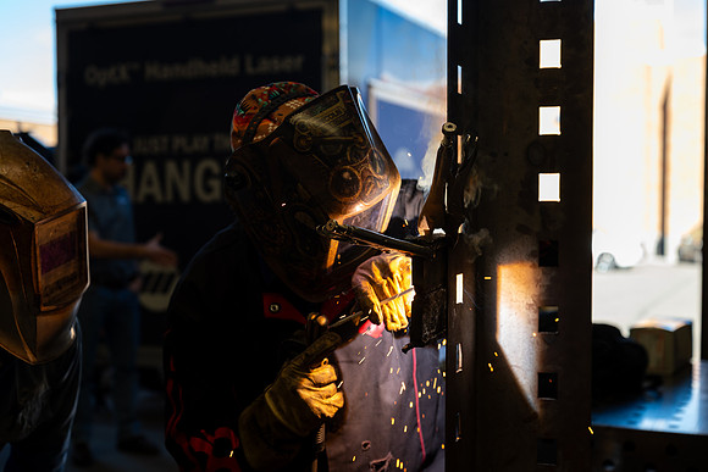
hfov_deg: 39.2
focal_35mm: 50
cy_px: 236
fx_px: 993
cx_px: 354
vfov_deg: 26.8
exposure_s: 1/200
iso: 125
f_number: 3.5
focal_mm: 46
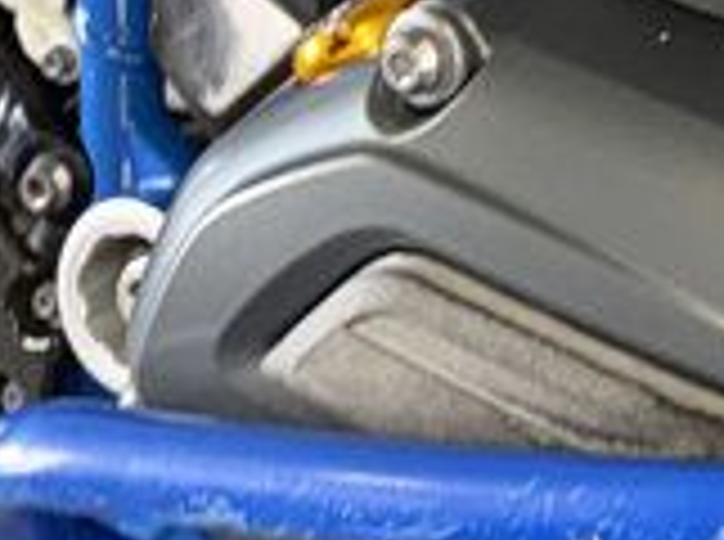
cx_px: 2185
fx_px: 3193
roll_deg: +1.1
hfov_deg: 9.8
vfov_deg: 8.4
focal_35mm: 153
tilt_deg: -12.7
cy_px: -958
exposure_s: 1/22
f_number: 1.78
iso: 64
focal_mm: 6.76
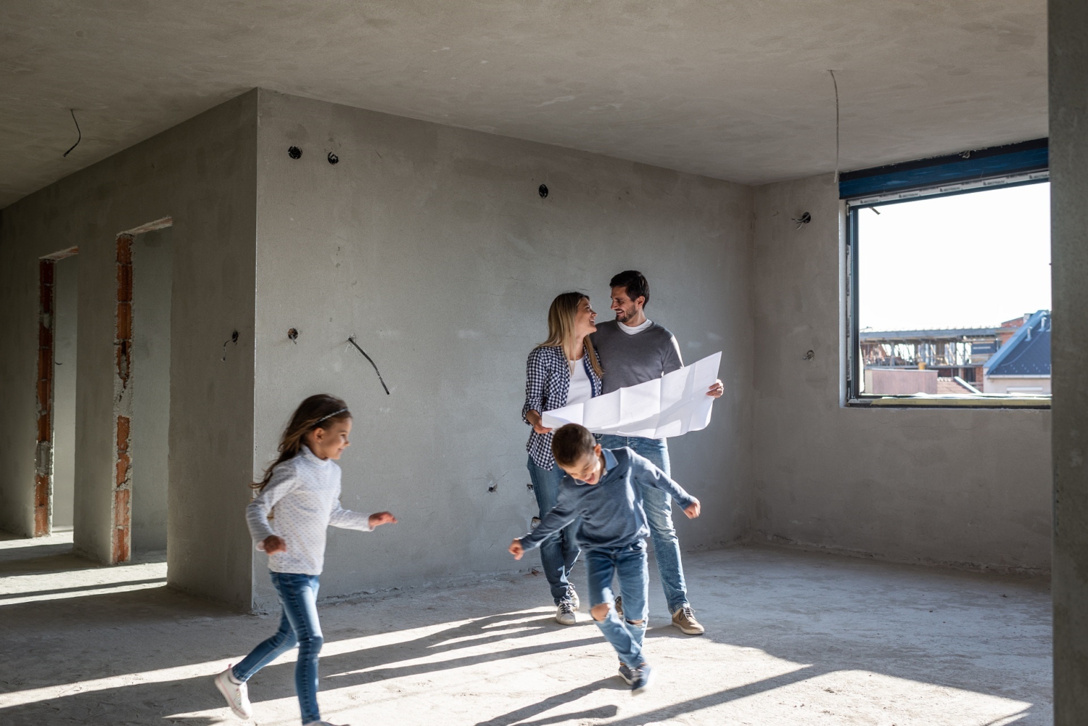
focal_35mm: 35
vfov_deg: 37.9
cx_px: 544
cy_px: 363
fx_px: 1058
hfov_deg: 54.4
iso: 100
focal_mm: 35
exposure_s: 1/250
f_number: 4
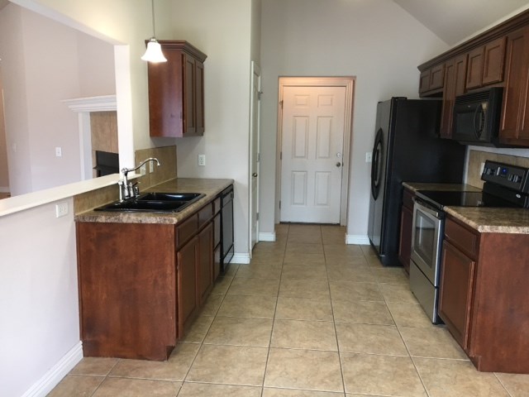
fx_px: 443
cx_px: 264
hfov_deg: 61.7
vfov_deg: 48.2
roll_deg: -0.5
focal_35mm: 29
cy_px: 198
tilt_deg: -8.9
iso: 80
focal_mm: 4.15
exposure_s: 1/30
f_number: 2.2
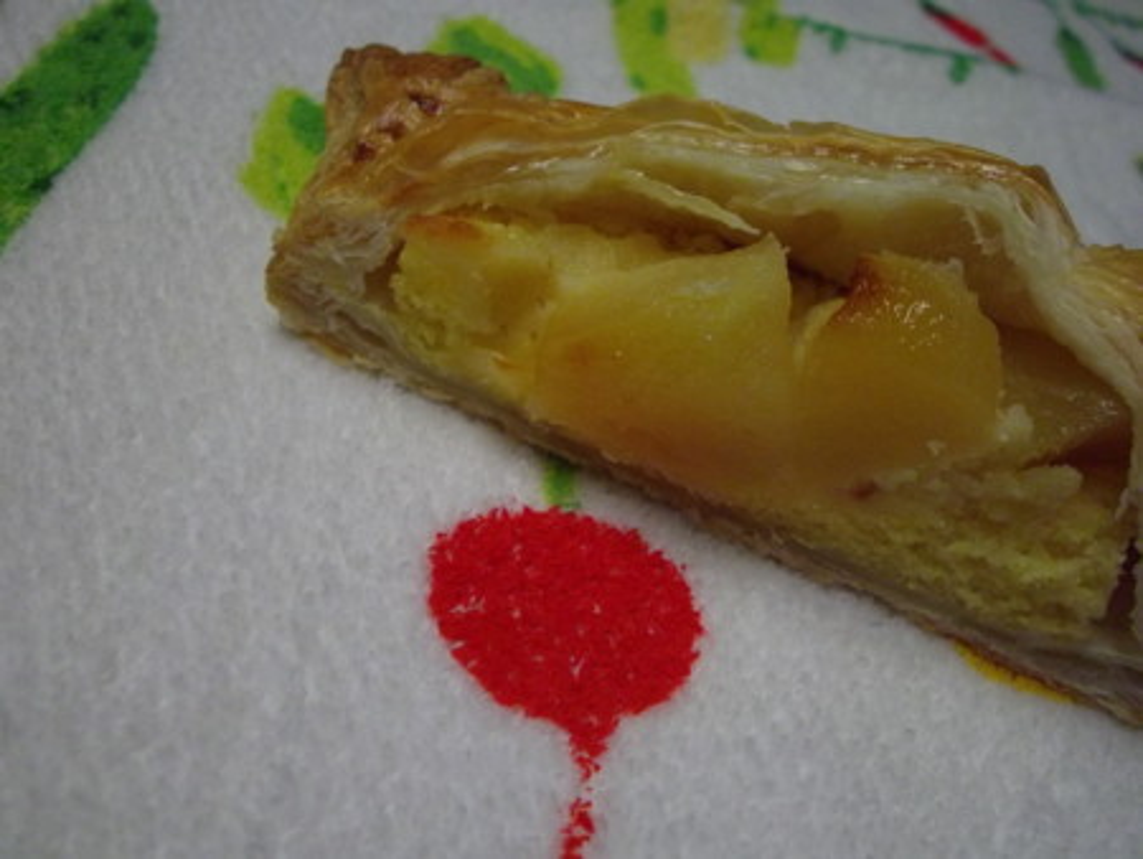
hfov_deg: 56.8
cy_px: 430
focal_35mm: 32
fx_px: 1057
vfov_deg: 44.2
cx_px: 572
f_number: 3.5
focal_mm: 5.8
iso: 418
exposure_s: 1/50
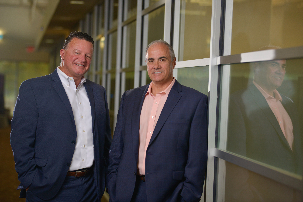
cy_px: 101
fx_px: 842
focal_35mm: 100
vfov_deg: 13.7
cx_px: 152
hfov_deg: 20.4
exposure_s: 1/60
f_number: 2.8
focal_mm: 100
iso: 100
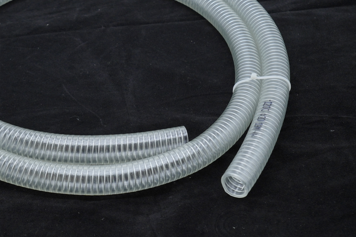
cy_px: 96
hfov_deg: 22.0
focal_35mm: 92
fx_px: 910
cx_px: 91
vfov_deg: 14.9
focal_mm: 59
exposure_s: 1/100
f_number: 9
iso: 640
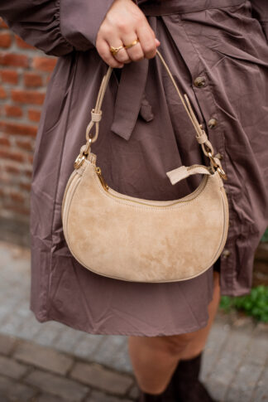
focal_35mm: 50
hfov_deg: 27.0
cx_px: 134
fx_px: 557
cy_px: 201
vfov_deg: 39.6
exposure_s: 1/800
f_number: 2.5
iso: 800
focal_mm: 50
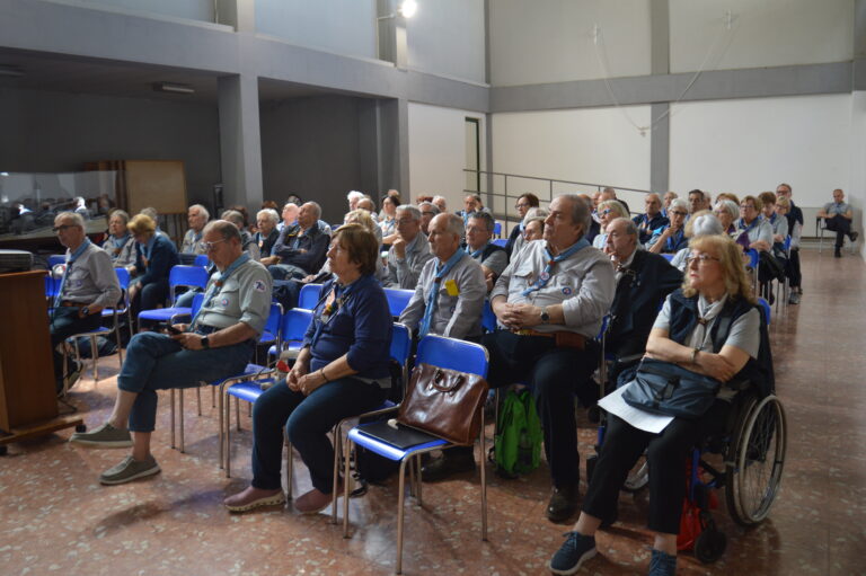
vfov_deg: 43.6
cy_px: 288
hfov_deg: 62.0
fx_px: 721
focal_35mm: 30
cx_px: 433
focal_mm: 20
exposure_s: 1/15
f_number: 3.5
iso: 400
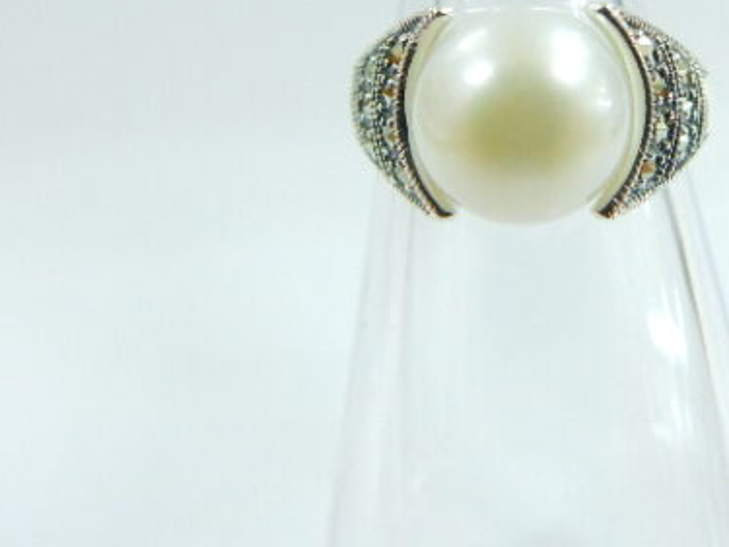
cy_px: 128
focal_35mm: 40
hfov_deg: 45.6
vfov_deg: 35.1
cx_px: 523
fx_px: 842
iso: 400
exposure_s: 1/25
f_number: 3.7
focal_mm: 4.5
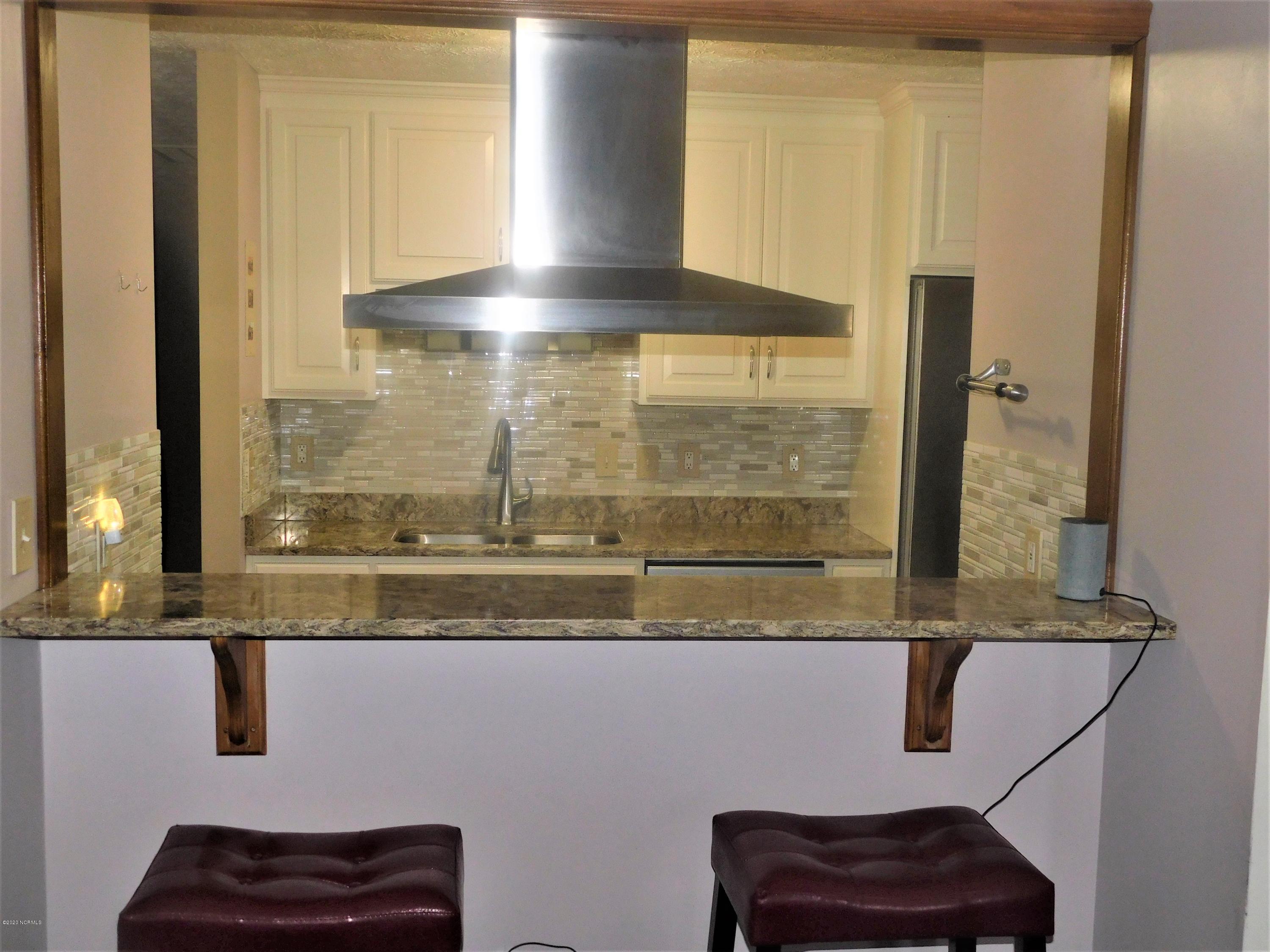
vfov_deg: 39.7
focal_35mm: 36
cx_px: 635
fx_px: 1321
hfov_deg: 51.4
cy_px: 476
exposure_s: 1/30
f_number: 3.5
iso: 200
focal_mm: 6.3
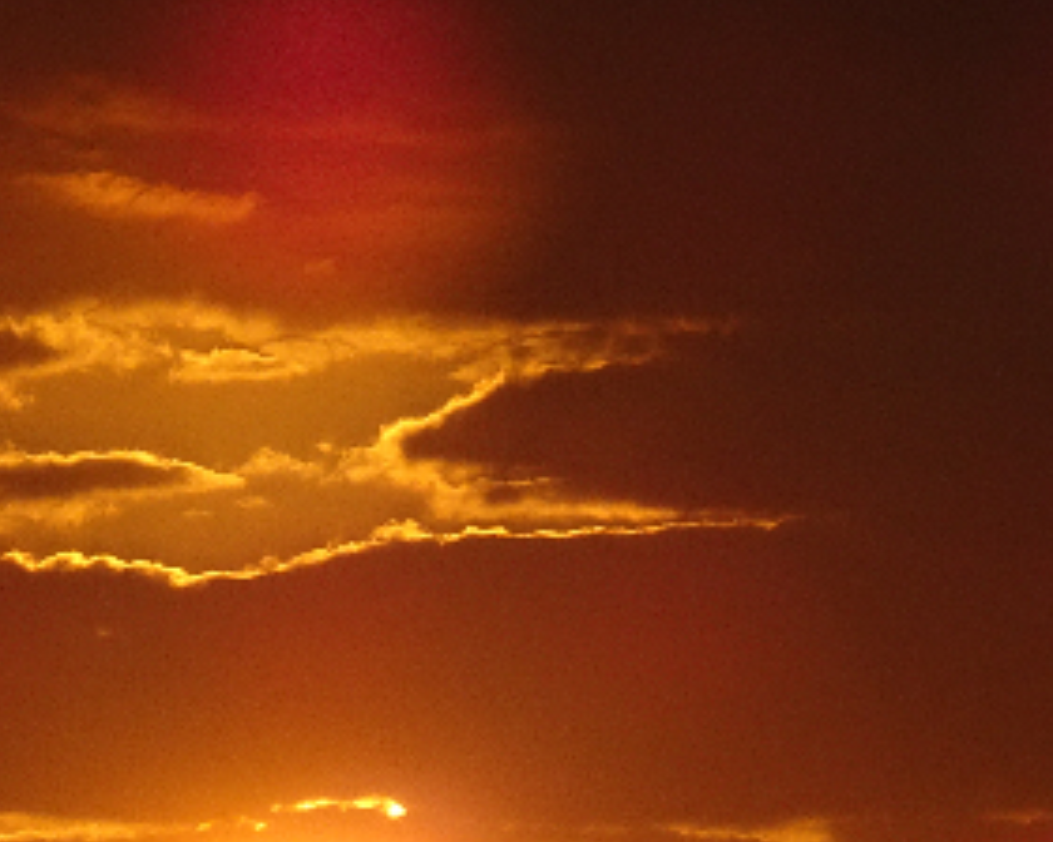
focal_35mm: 880
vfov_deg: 1.8
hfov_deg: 2.2
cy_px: 872
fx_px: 27425
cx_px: 395
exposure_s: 1/500
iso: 80
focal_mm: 54.04
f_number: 6.3
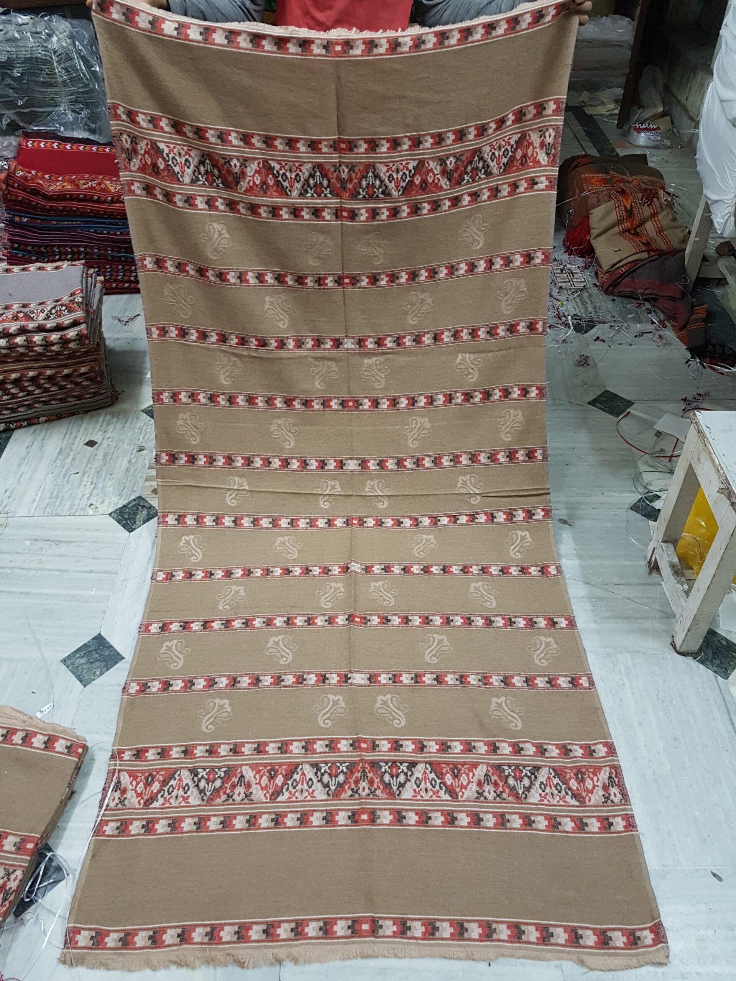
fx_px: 737
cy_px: 490
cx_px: 368
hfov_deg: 53.1
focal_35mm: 26
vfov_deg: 67.3
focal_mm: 4.2
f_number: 1.7
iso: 200
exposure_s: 1/10
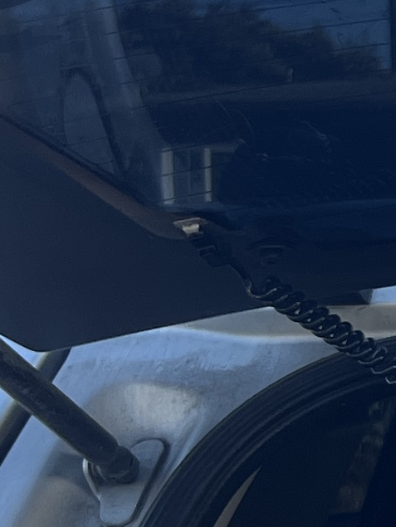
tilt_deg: -3.1
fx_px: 2514
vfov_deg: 11.9
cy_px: 368
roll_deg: +0.1
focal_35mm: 165
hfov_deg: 8.0
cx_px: 1093
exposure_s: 1/797
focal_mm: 5.7
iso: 50
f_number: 1.5
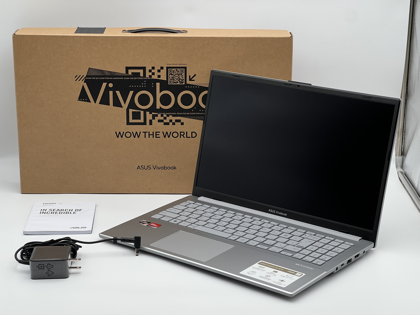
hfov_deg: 25.3
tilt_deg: -15.8
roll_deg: -0.6
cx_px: 210
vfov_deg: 19.1
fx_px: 934
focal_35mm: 77
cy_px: 158
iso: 64
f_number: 2.8
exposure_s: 1/99
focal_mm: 9
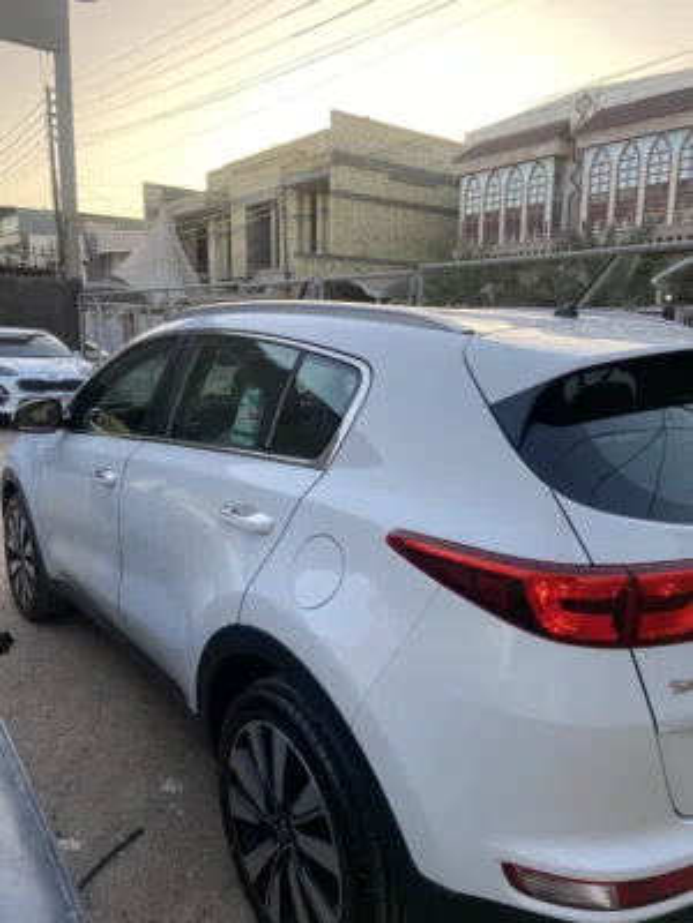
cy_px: 462
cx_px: 346
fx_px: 694
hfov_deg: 53.1
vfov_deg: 67.3
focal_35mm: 26
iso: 32
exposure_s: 1/293
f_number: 1.8
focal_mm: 4.25
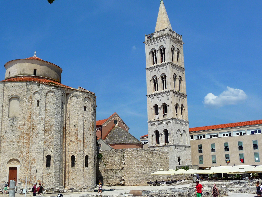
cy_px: 99
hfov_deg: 46.8
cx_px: 126
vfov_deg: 36.0
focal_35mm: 40
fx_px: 303
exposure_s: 1/500
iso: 100
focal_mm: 5.3
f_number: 8
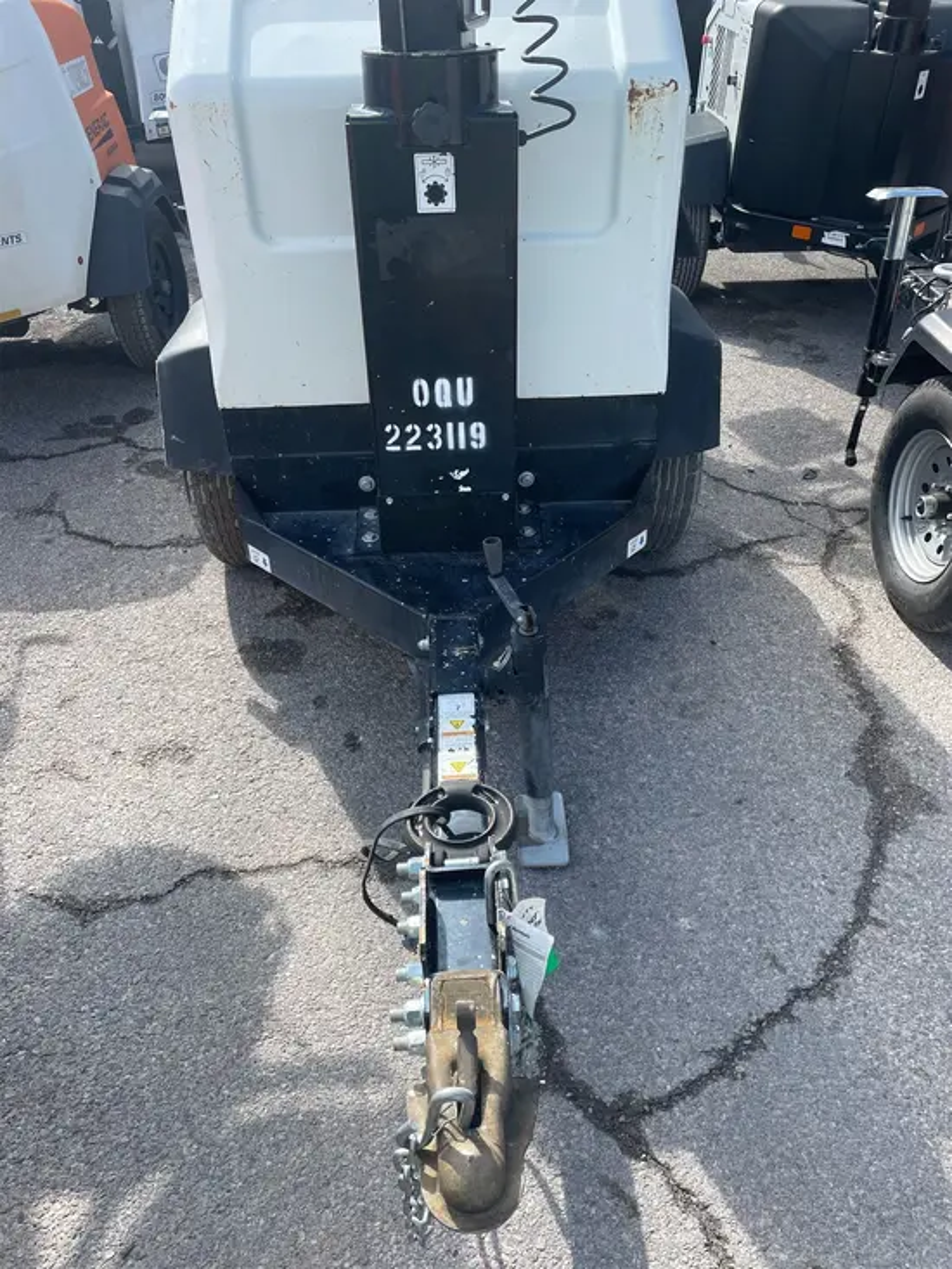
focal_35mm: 26
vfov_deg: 67.3
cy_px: 634
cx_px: 476
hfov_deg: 53.1
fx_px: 953
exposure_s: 1/1490
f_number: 1.6
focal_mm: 4.2
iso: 50
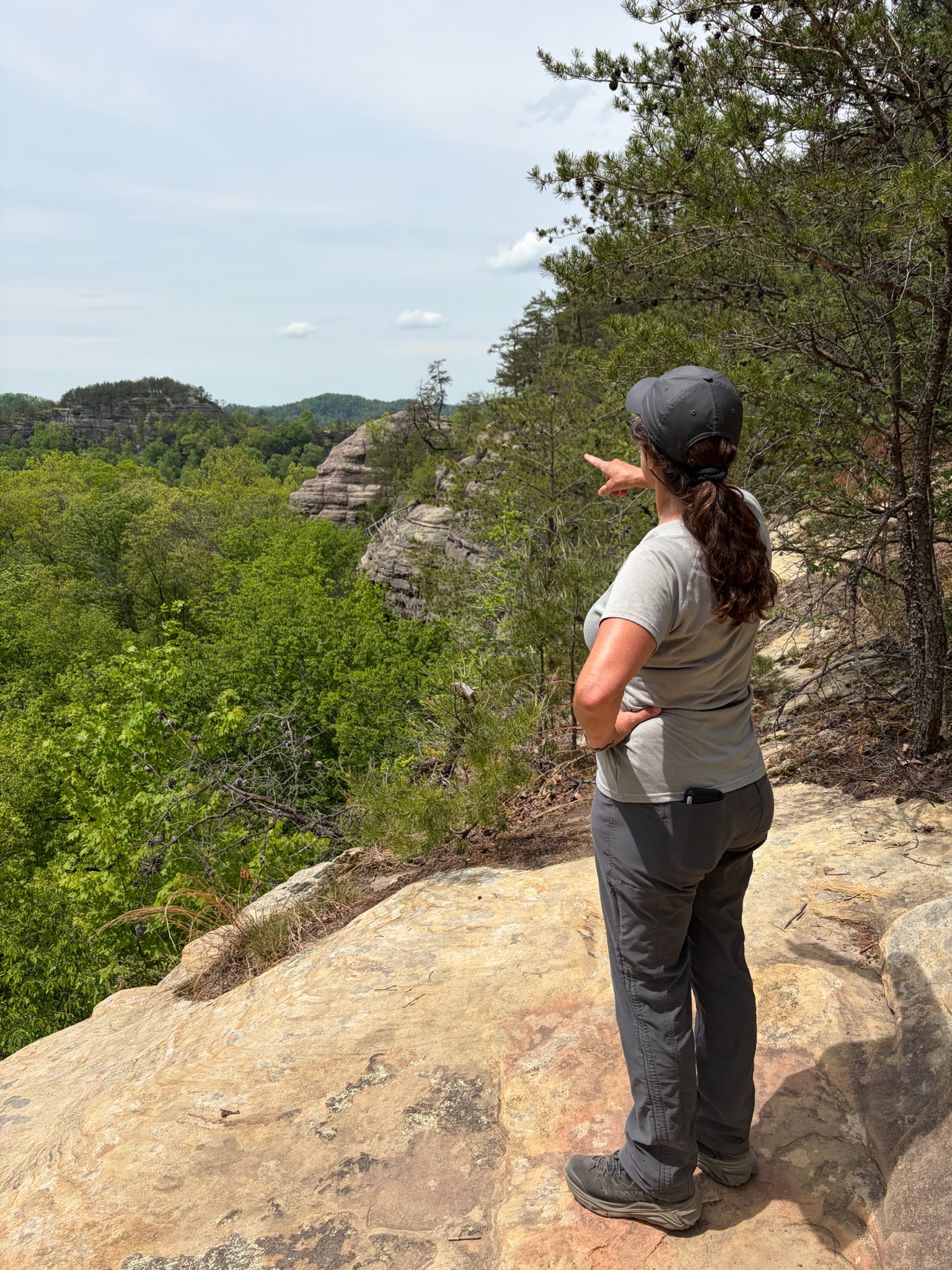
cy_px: 635
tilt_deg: -13.1
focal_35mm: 26
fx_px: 953
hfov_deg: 53.1
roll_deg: -0.4
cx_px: 476
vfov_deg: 67.3
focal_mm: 5.96
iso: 64
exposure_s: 1/6993
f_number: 1.6
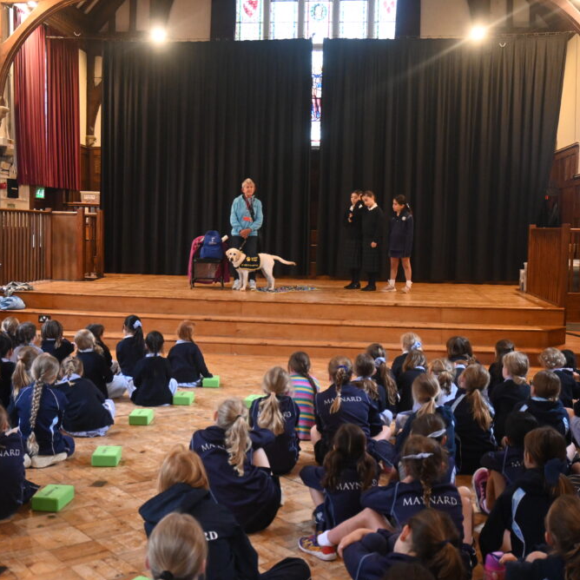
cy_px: 290
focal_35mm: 44
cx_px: 288
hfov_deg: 38.4
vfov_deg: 38.4
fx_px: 834
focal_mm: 22.5
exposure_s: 1/80
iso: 3200
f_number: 4
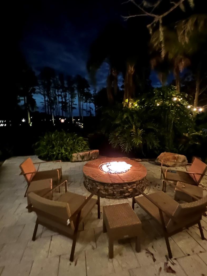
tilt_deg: -3.1
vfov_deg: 98.1
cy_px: 130
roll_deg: +0.5
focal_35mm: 15
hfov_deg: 81.7
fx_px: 120
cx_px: 102
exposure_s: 1/4
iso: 1600
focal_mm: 1.57
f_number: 1.8
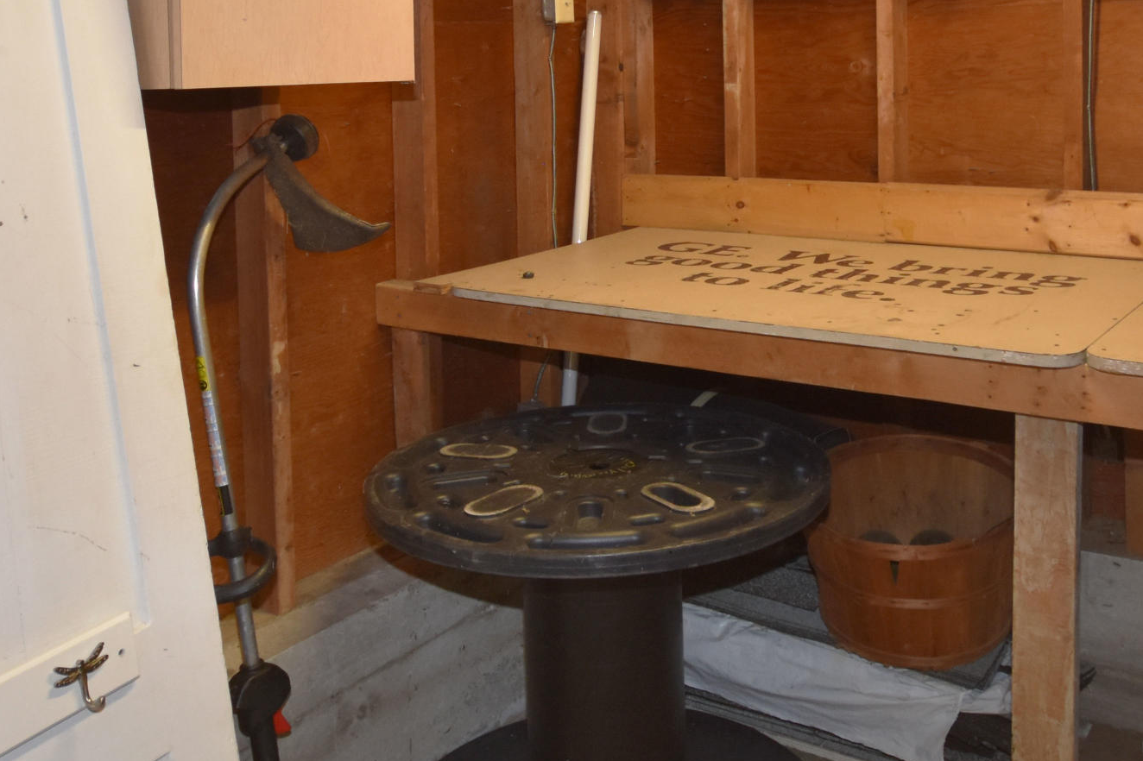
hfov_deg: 55.3
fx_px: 1079
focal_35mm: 34
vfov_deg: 38.0
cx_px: 699
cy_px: 199
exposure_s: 1/60
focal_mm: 10
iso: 640
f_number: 4
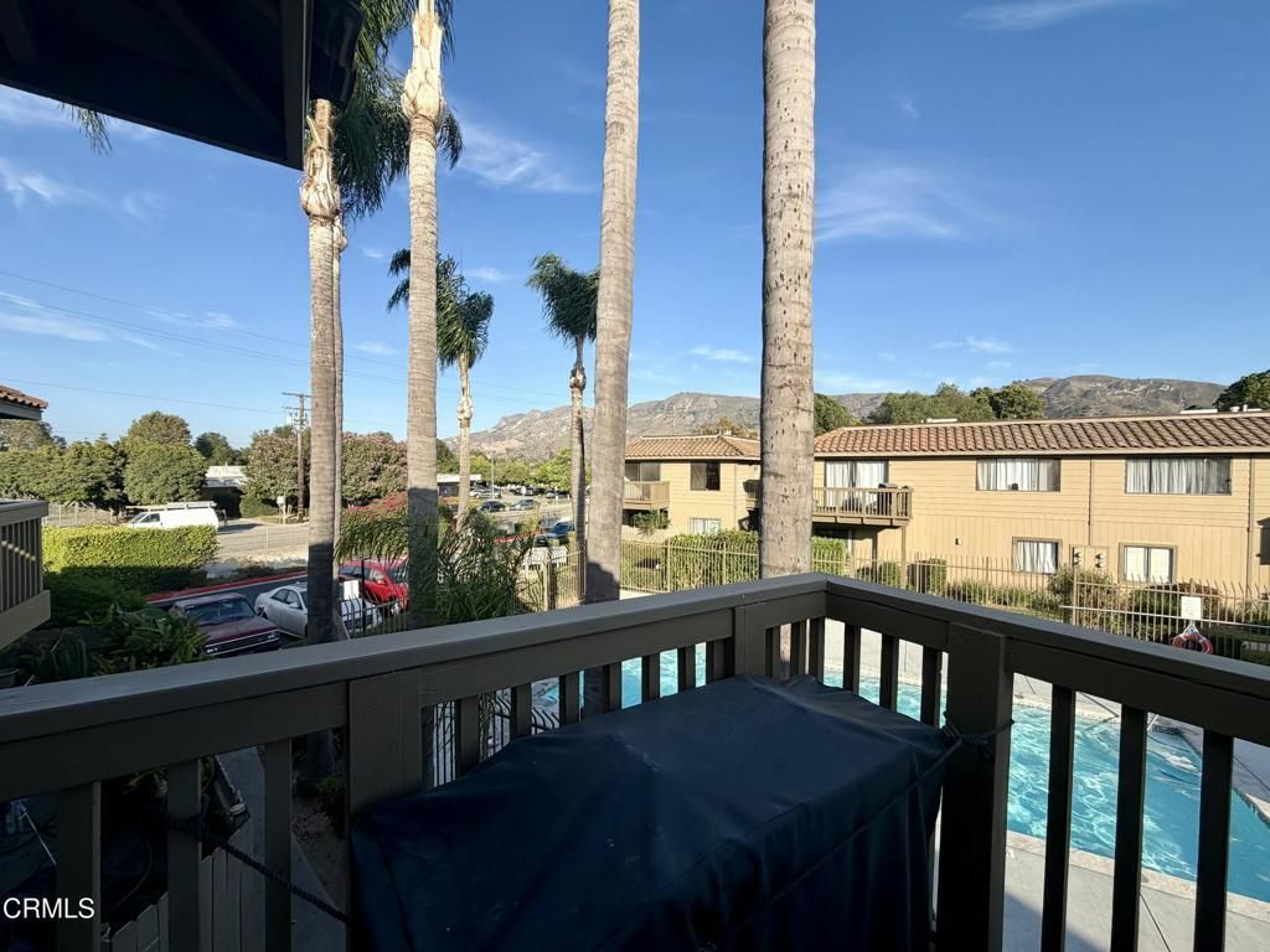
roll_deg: +0.3
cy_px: 476
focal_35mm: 14
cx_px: 635
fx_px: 514
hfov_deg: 102.1
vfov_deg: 85.7
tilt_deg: -1.4
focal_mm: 2.22
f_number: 2.2
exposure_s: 1/770
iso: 25
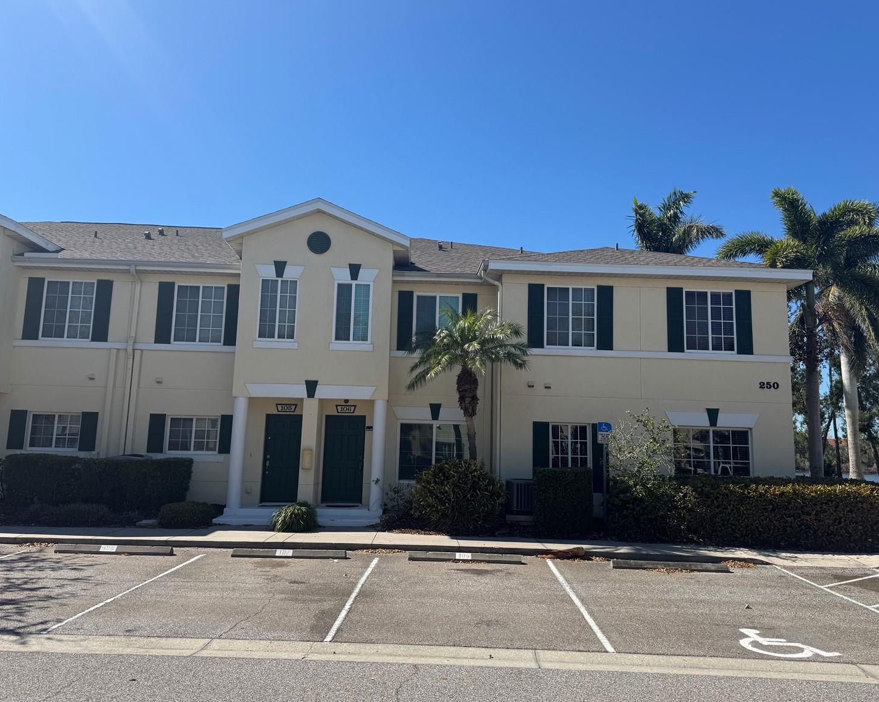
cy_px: 346
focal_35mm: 26
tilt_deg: +8.3
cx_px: 447
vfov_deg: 54.9
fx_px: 676
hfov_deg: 66.0
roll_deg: -2.2
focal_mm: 6.76
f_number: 1.78
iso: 80
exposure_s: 1/4608
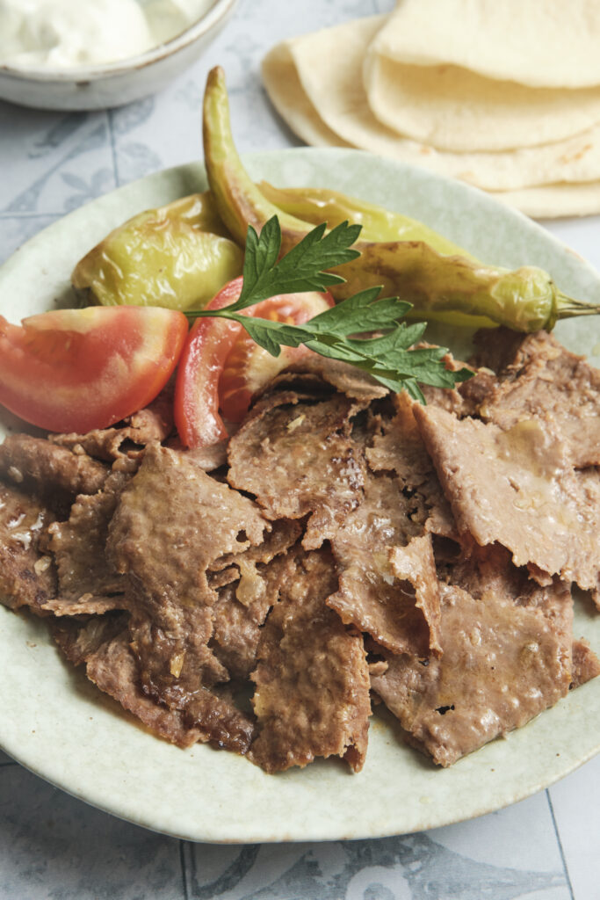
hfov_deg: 17.5
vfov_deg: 26.0
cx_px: 300
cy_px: 450
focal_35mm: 78
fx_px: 1949
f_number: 9
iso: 200
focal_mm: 51.8
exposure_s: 1/100
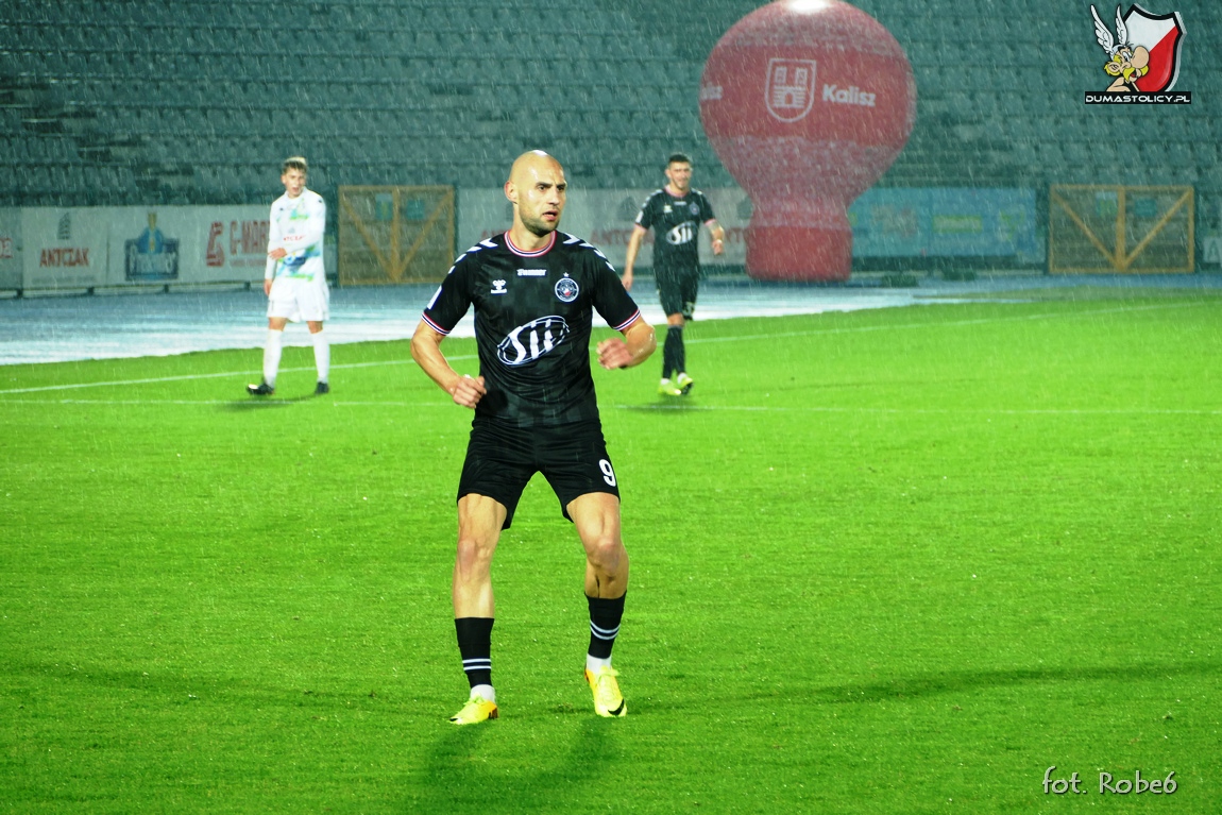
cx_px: 611
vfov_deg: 5.3
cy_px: 408
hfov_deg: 7.9
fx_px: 8826
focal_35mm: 260
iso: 500
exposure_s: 1/250
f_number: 4
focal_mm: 94.66
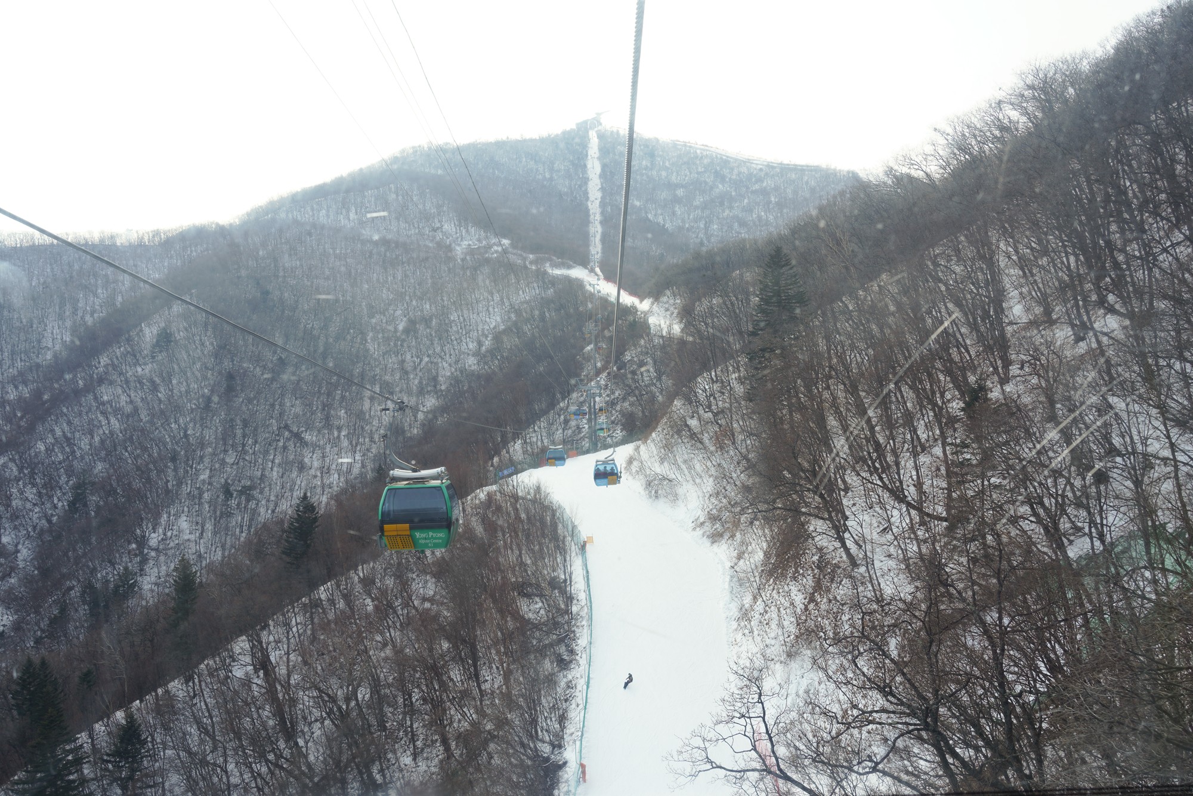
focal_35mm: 33
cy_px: 398
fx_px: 1094
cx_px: 596
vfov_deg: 40.0
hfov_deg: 57.2
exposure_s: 1/100
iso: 100
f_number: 9
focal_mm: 33
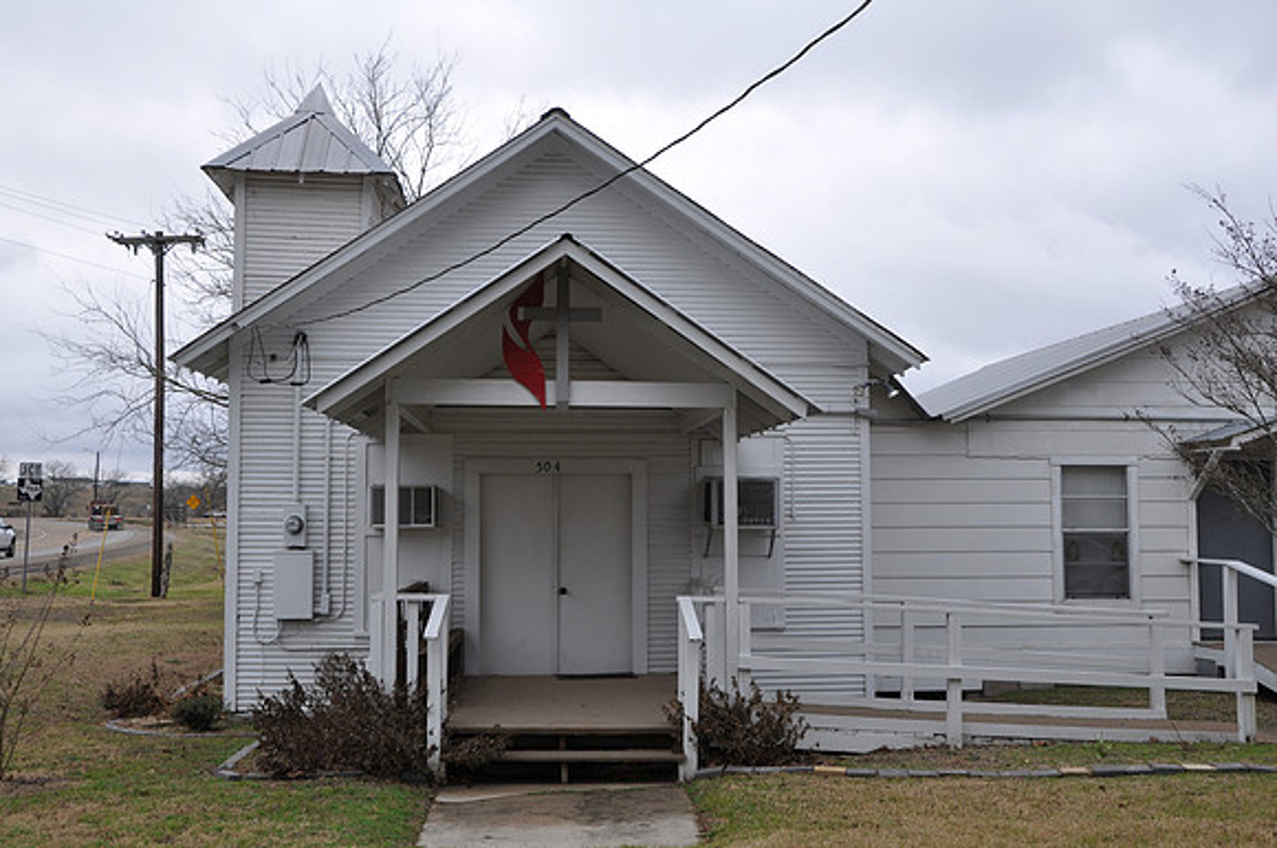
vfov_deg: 36.8
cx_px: 638
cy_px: 424
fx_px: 1275
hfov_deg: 53.2
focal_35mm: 36
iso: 200
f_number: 10
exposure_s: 1/100
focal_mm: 24
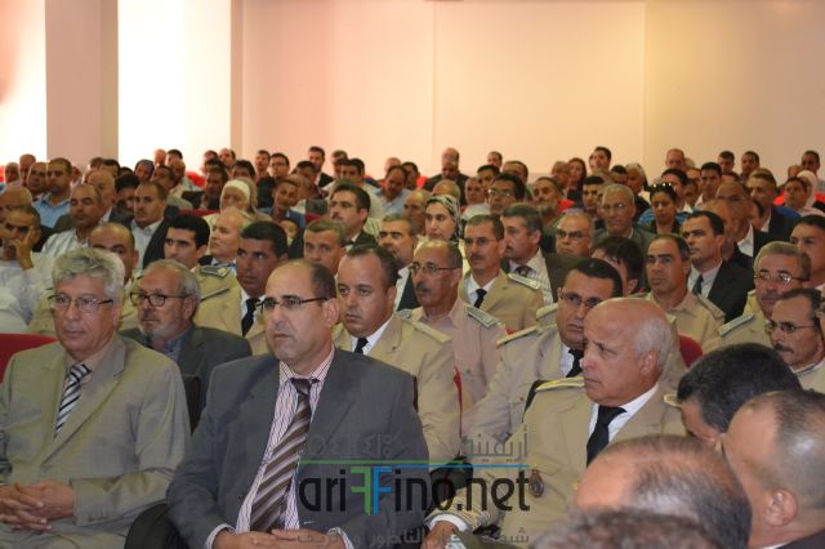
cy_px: 274
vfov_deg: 16.5
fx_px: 1890
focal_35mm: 82
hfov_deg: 24.6
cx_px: 412
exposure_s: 1/60
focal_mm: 55
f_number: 5.6
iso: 3200
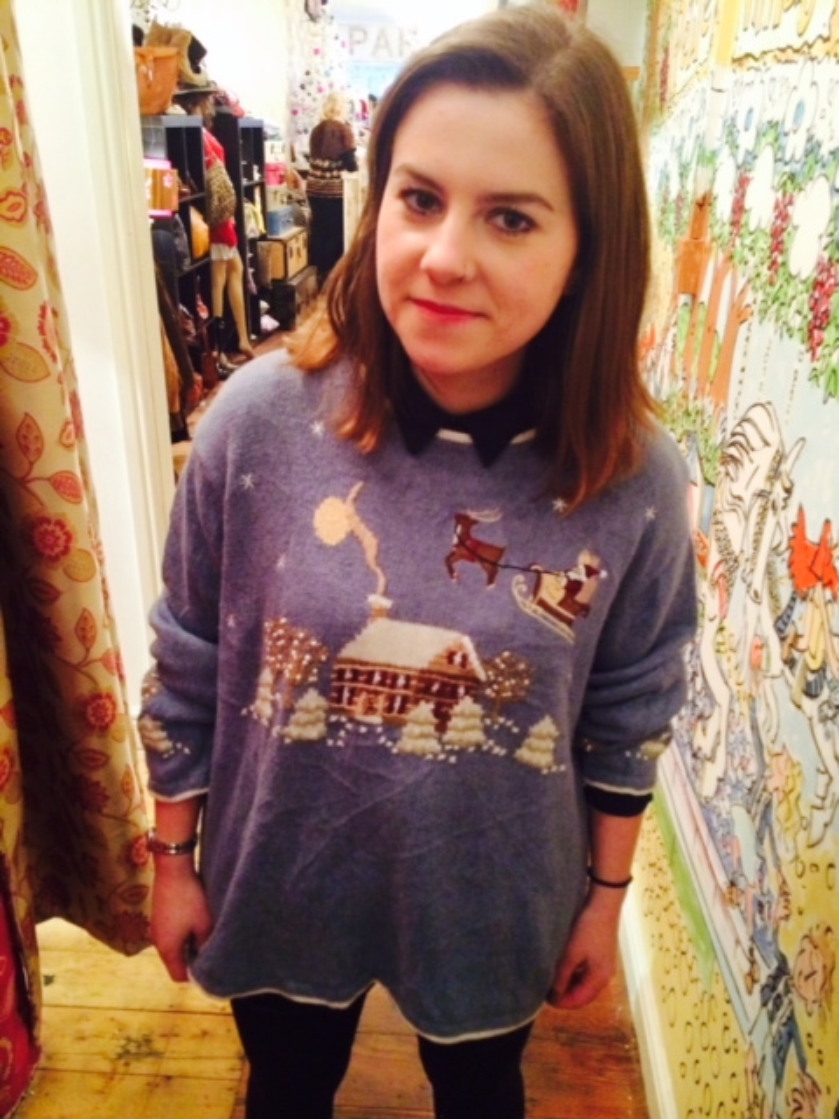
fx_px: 969
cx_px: 420
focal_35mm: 30
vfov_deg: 60.0
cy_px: 560
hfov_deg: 46.8
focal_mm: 4.12
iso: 320
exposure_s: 1/15
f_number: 2.2
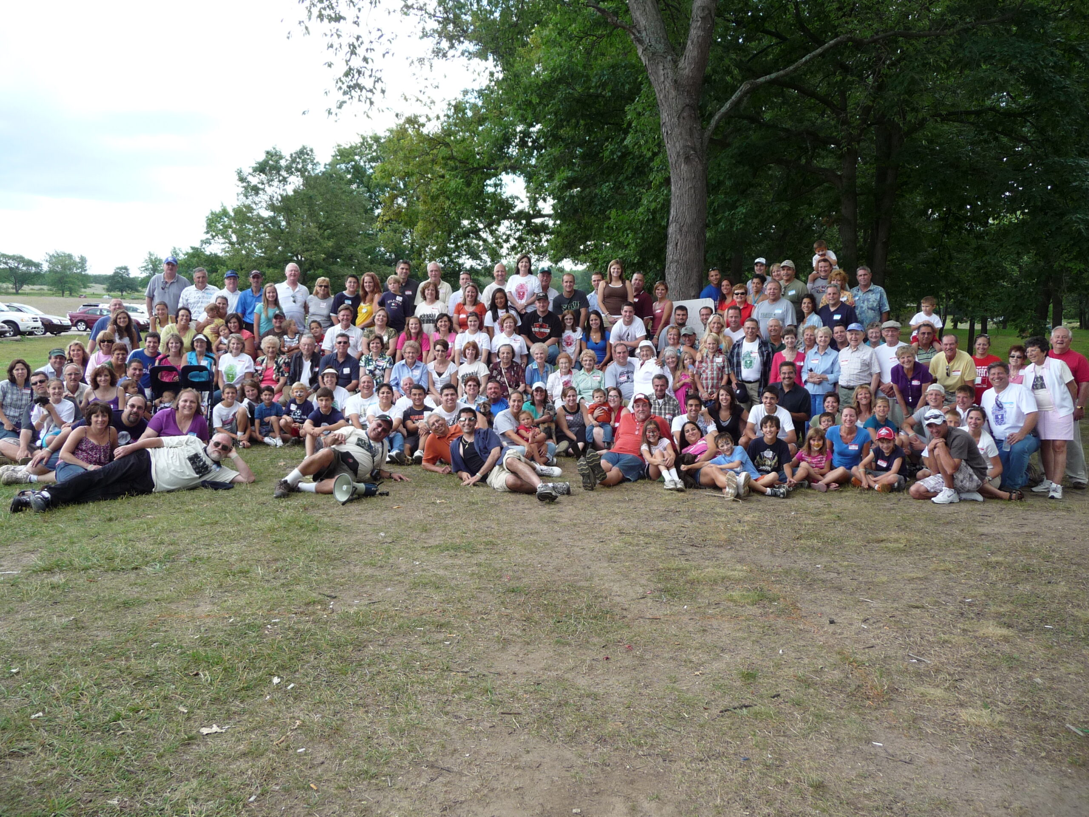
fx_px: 881
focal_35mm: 28
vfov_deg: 49.7
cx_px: 544
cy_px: 408
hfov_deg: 63.4
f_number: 3.3
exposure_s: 1/125
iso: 100
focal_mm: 4.7
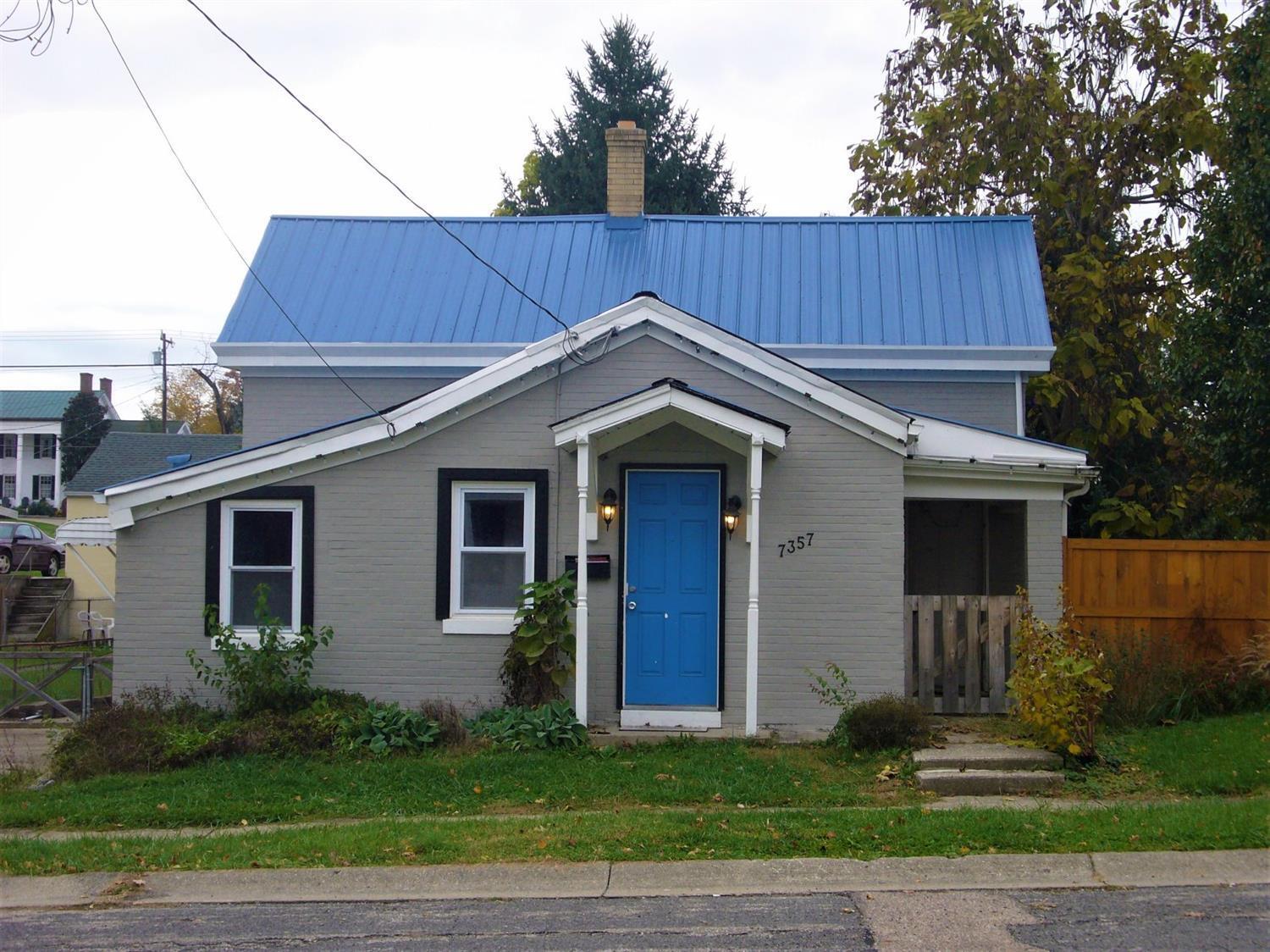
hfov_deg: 30.7
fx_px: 2311
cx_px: 635
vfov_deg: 23.3
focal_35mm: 63
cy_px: 476
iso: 80
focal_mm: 10.3
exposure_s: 1/125
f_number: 4.1
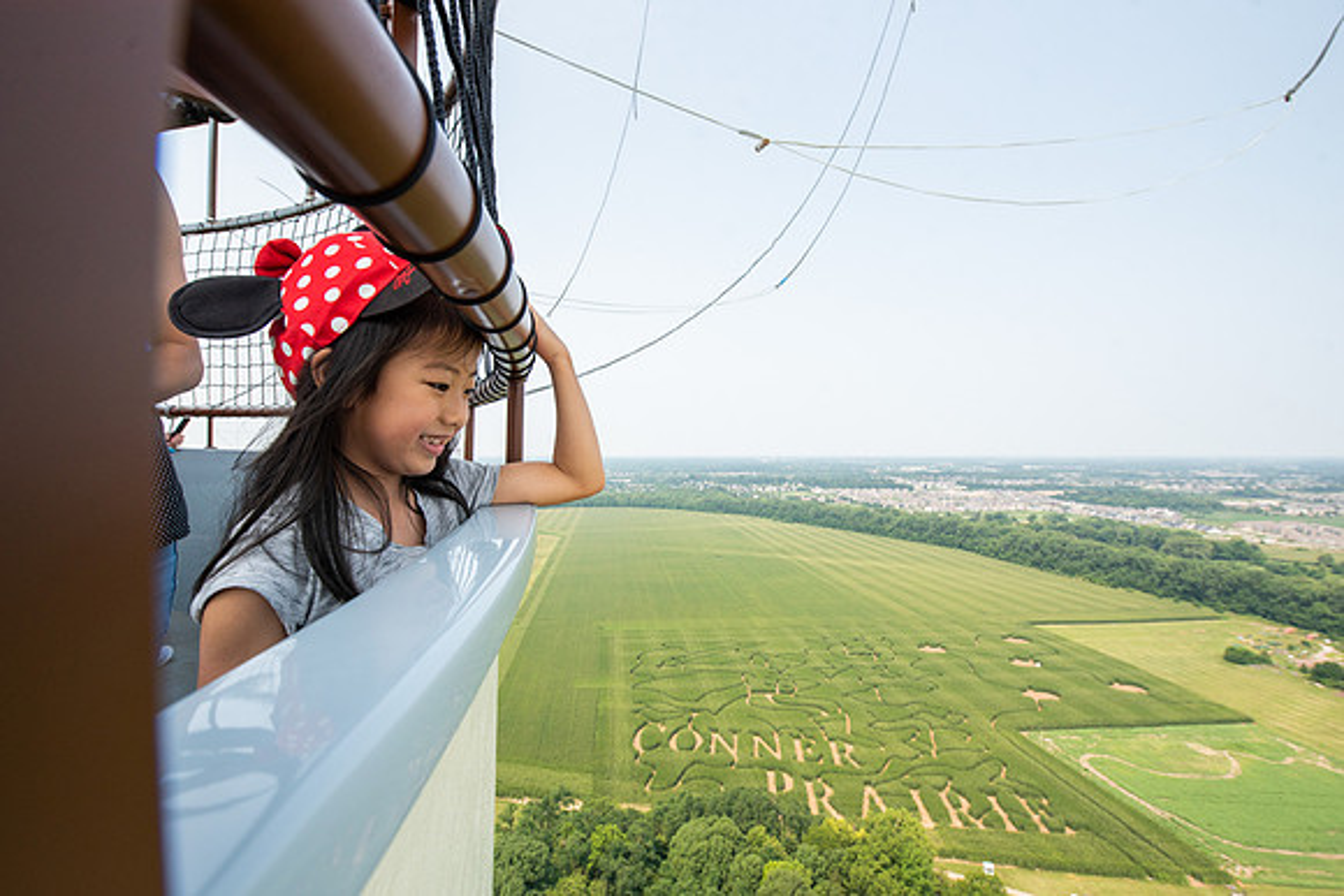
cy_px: 449
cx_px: 651
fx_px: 551
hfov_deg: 101.2
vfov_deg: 78.3
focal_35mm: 15
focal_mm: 14
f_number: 8
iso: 160
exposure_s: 1/1250
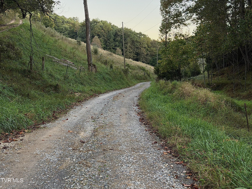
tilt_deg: -4.4
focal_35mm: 48
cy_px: 94
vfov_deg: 30.3
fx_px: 349
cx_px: 126
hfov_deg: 39.7
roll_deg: +1.0
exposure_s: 1/99
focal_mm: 6.76
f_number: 1.78
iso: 200
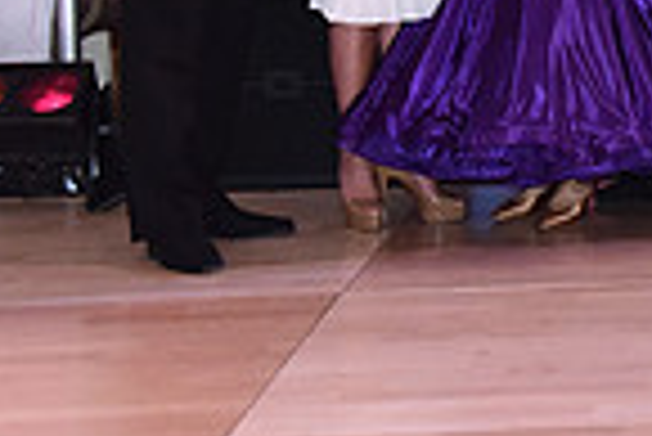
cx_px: 1183
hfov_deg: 10.9
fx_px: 3191
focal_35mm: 176
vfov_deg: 7.7
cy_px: -236
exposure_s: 1/250
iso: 2000
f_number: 5
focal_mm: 44
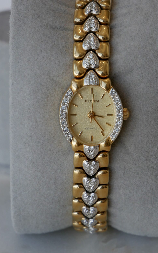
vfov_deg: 15.8
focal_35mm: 132
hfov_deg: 9.9
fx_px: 909
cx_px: 92
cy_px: 137
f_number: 5.4
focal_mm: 38
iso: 200
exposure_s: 1/100
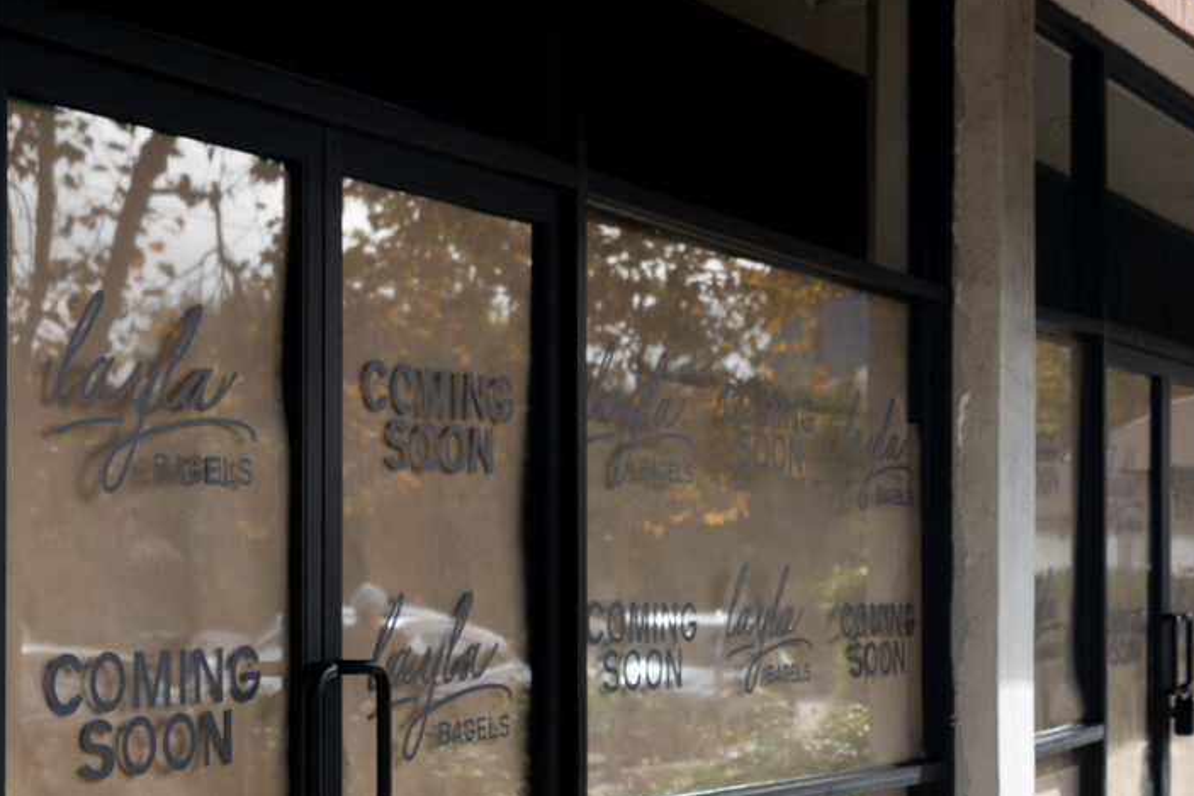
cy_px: 571
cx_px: 425
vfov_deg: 16.4
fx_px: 2753
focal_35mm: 83
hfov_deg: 24.4
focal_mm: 38
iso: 160
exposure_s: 1/500
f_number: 5.6
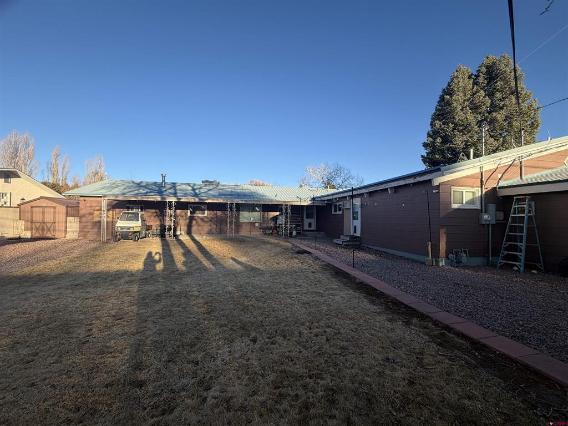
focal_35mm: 14
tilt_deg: +0.6
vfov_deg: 85.7
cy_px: 213
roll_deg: +0.1
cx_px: 284
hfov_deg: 102.1
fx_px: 230
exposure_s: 1/522
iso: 40
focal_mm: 2.22
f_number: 2.2
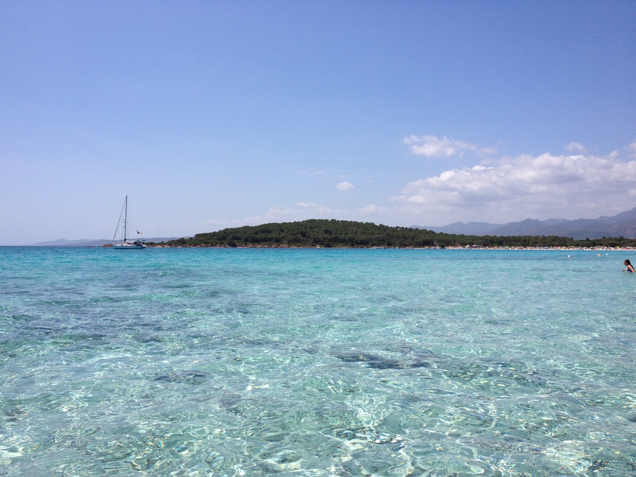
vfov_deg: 40.7
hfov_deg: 52.6
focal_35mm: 35
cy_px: 238
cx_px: 318
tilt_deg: -2.6
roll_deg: -0.4
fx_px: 643
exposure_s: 1/3067
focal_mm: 4.28
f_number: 2.4
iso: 50
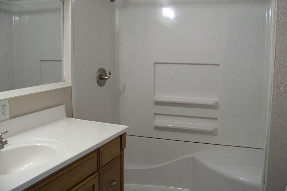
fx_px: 303
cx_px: 145
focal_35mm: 38
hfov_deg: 50.7
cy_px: 88
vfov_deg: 35.0
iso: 179
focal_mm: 5.85
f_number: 2.8
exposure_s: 1/30
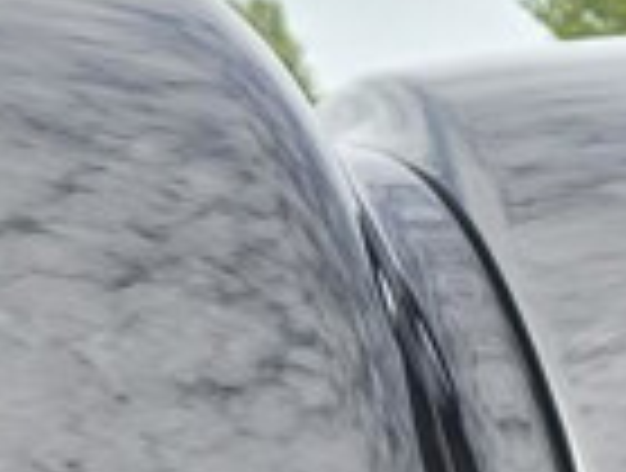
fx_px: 3191
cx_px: 1678
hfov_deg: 9.5
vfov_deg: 8.0
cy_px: 1047
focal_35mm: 176
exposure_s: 1/3232
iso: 80
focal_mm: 5.4
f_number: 1.8
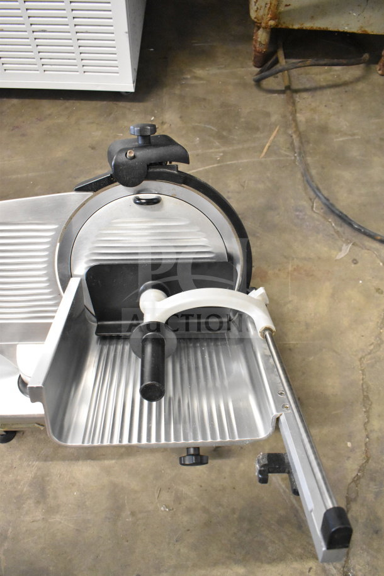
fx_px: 480
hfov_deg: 43.6
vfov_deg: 61.9
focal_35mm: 30
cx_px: 192
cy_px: 288
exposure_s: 1/80
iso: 6400
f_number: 4.5
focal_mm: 20
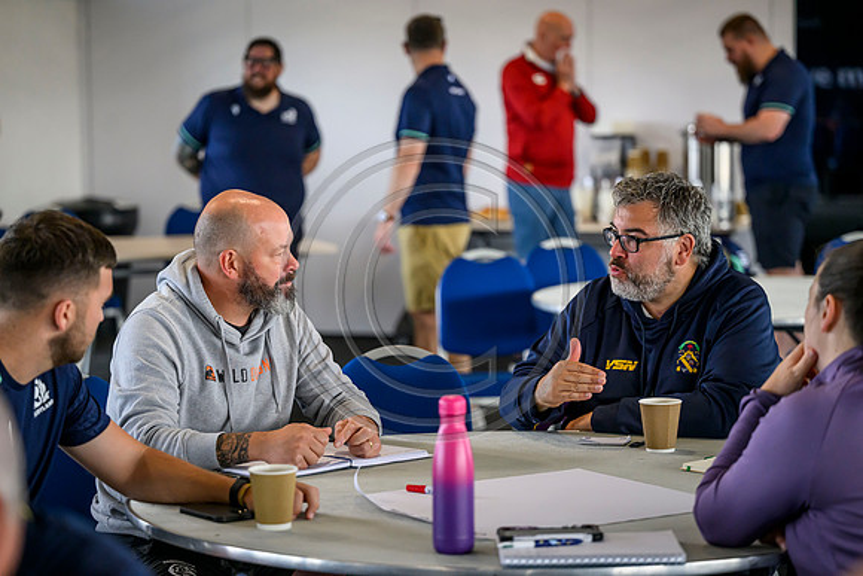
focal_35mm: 97
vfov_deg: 14.1
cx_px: 432
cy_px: 288
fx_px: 2326
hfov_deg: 21.0
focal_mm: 97
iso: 2500
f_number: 2.8
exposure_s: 1/800
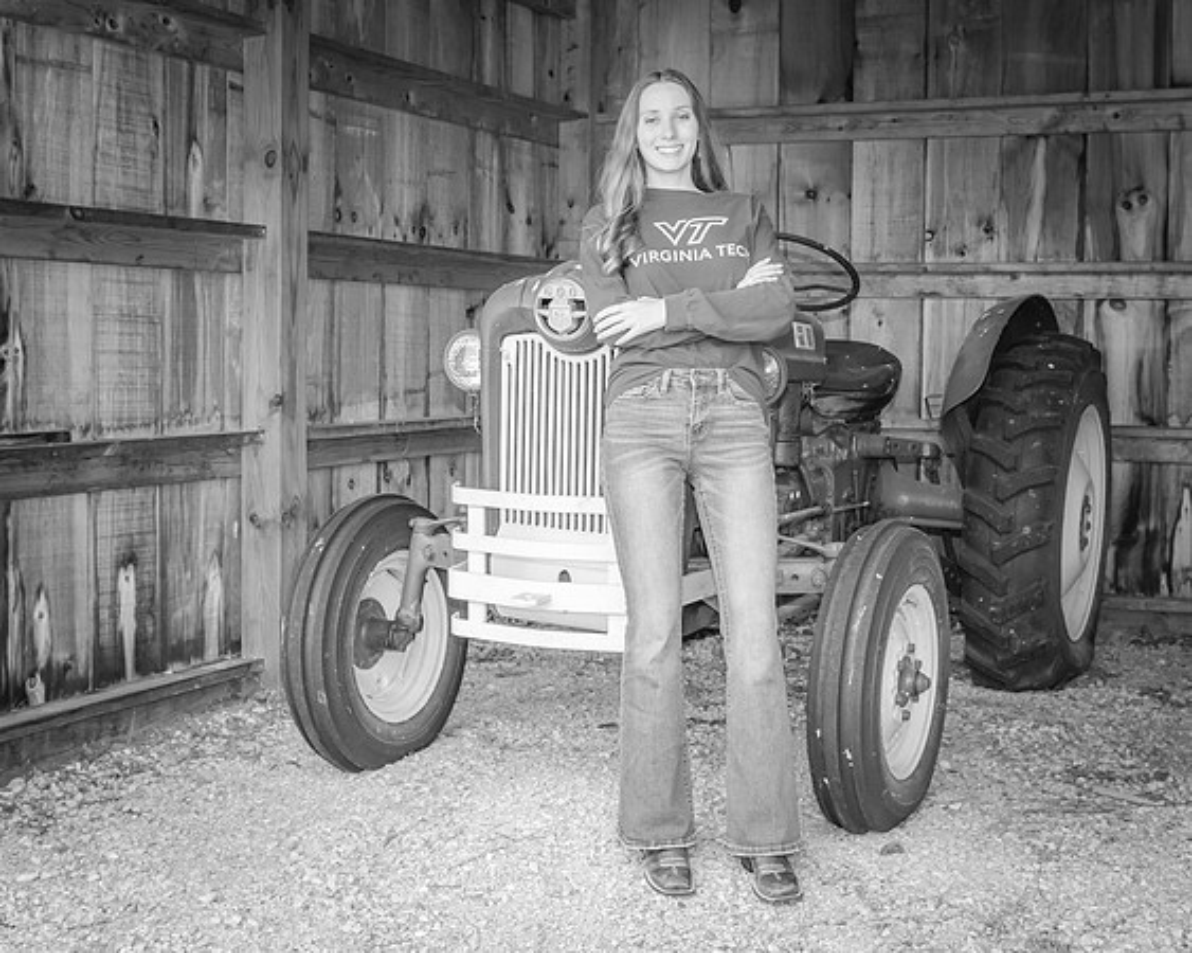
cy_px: 405
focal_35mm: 48
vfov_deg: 31.2
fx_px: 1704
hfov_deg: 38.5
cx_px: 649
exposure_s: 1/90
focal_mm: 24
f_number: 4.8
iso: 140
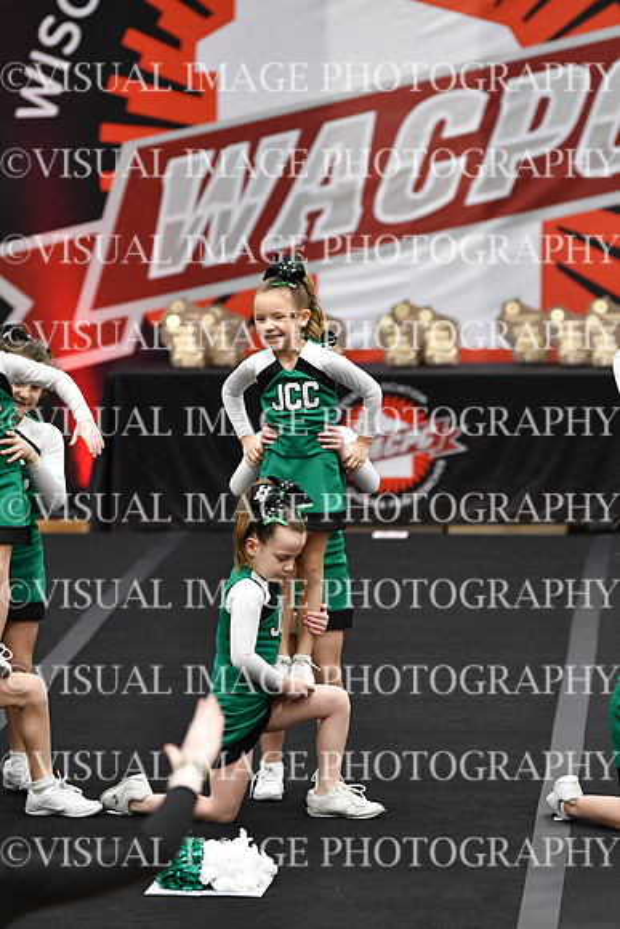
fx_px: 5421
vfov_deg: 9.8
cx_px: 310
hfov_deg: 6.5
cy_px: 464
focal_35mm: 210
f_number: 2.8
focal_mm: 140
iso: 5000
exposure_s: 1/800
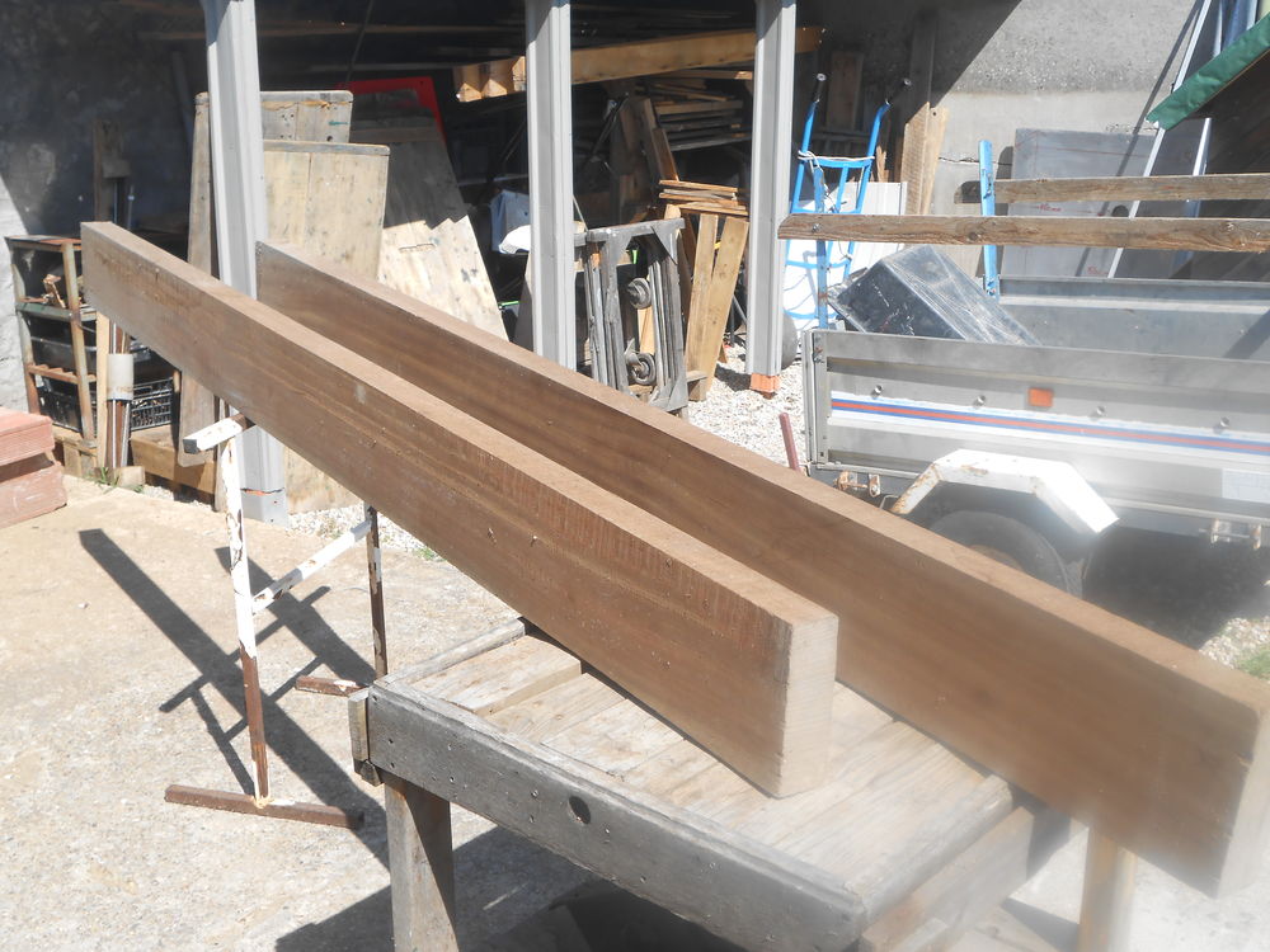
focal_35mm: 44
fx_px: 1614
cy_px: 476
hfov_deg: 42.9
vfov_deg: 32.9
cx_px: 635
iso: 80
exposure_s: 1/320
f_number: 4.5
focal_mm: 7.8
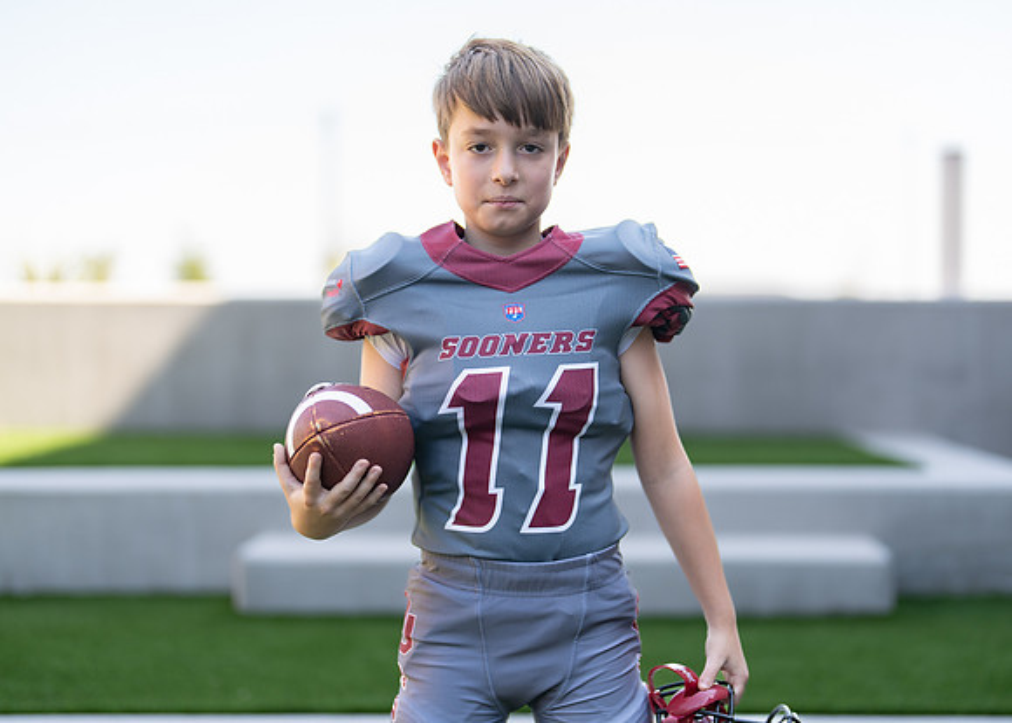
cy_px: 372
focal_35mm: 60
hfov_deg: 32.8
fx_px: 1721
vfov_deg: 23.7
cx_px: 540
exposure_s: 1/1600
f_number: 1.2
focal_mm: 50
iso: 100
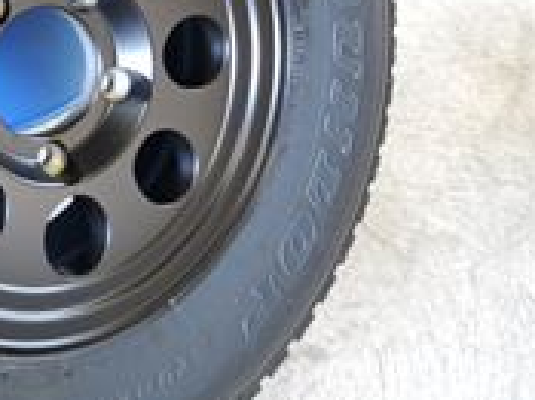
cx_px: -58
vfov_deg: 26.0
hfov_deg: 31.0
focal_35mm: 55
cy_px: 73
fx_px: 849
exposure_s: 1/20
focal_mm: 5.1
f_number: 1.8
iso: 400
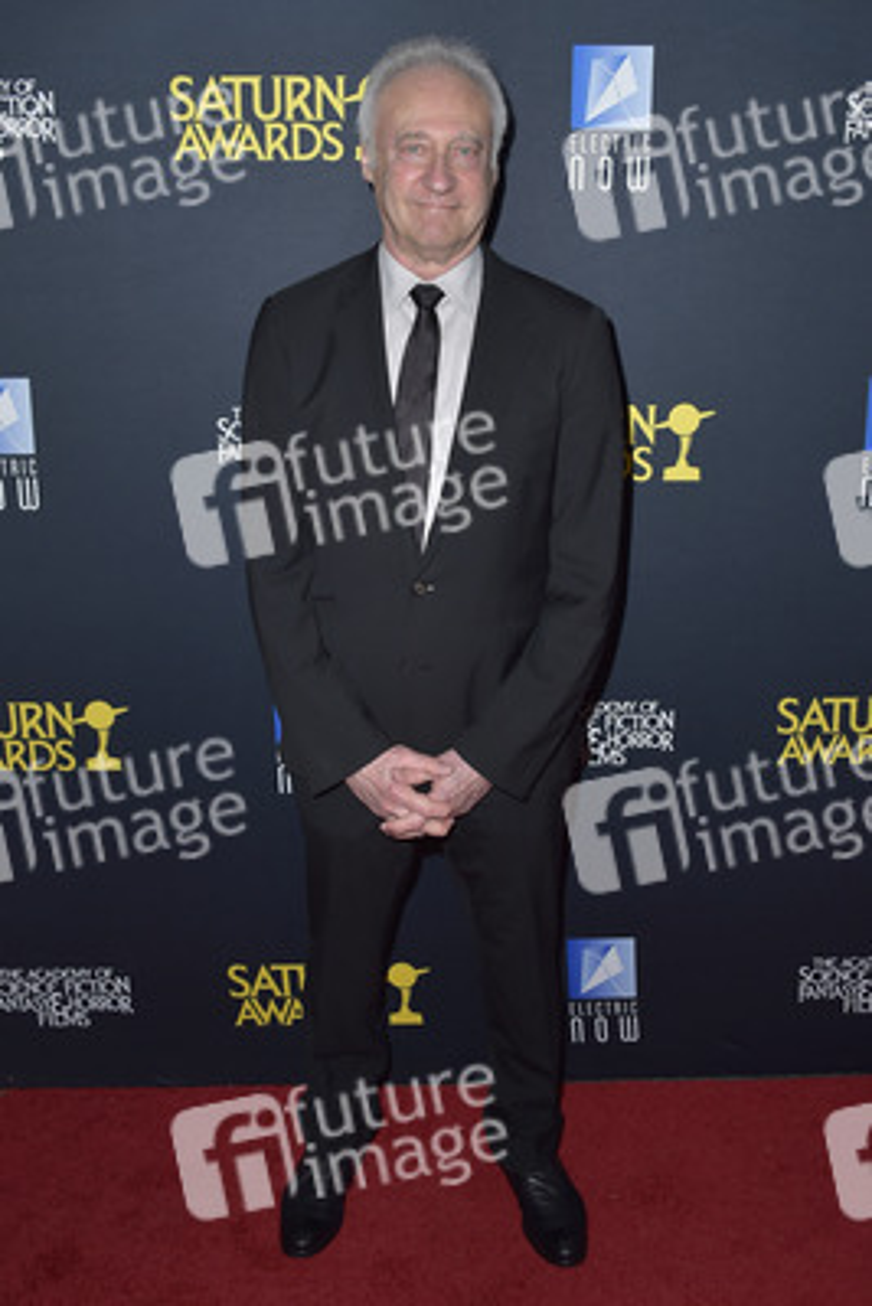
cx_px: 436
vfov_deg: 58.7
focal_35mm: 32
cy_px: 653
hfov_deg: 41.1
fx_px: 1162
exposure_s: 1/250
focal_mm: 32
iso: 250
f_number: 6.3
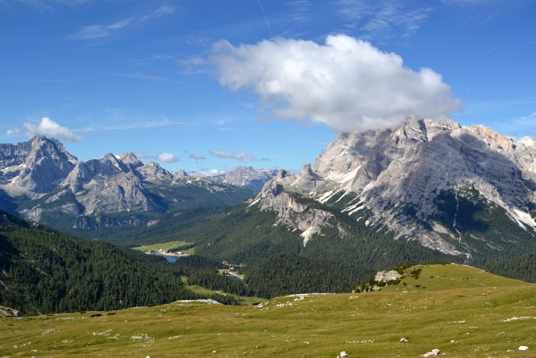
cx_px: 268
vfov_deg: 31.9
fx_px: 625
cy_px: 179
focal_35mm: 42
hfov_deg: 46.4
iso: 100
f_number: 6.3
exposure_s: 1/160
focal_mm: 28
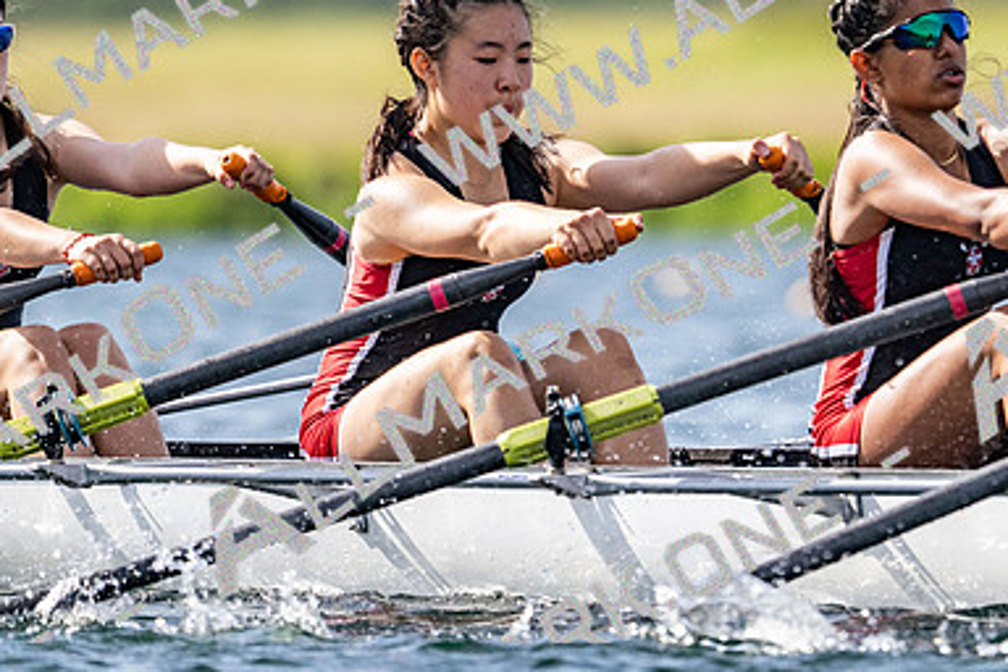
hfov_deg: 2.3
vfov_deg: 1.5
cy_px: 194
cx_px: 740
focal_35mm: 906
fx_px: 25366
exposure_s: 1/2500
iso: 280
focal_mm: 400
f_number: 4.5
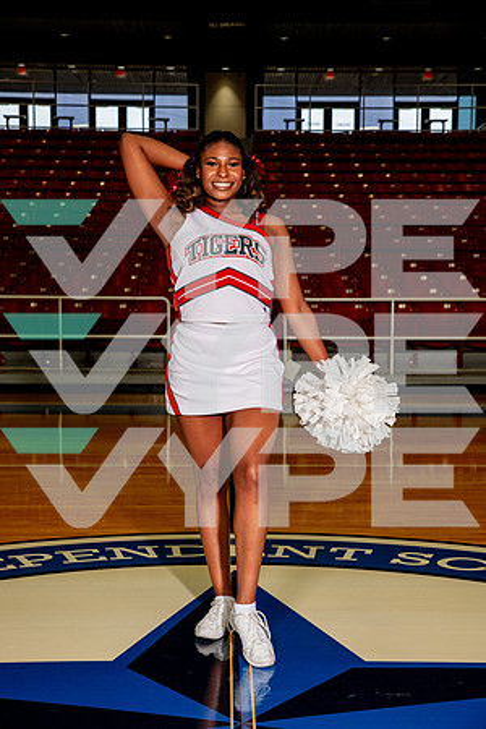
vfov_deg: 32.4
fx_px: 1255
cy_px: 364
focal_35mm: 62
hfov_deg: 21.9
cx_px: 243
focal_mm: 62
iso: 800
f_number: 7.1
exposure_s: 1/320
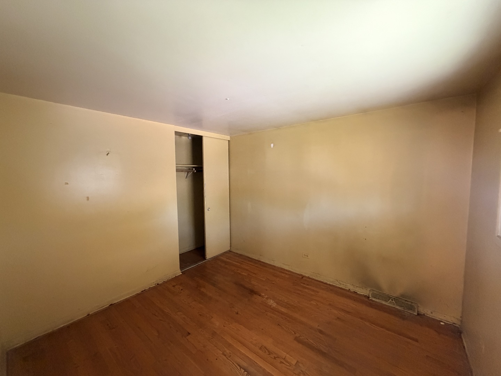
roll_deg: +1.9
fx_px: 203
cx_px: 250
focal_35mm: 14
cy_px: 188
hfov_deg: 102.1
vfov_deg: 85.7
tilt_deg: -4.4
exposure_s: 1/60
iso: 800
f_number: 2.2
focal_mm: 2.22
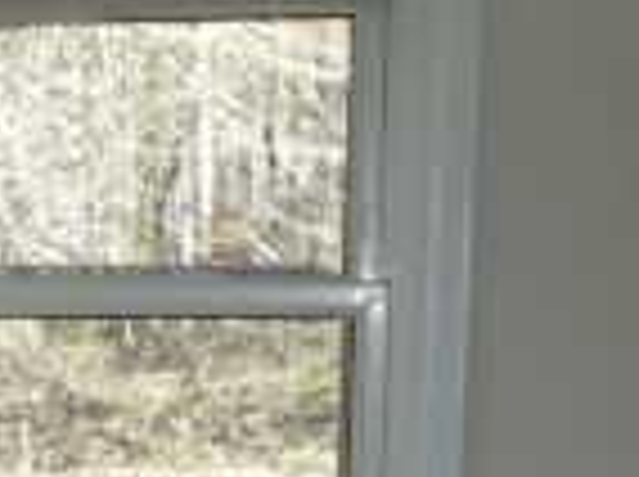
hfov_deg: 11.5
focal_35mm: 158
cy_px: 706
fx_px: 2912
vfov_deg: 9.1
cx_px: -580
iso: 100
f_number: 2.8
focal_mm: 5.8
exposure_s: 1/50
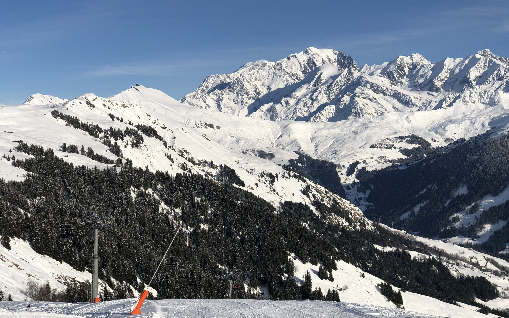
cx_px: 252
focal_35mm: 56
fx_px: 777
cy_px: 163
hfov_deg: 36.3
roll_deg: +1.9
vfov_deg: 23.1
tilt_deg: -2.0
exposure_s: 1/2857
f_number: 2.4
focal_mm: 6
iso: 16
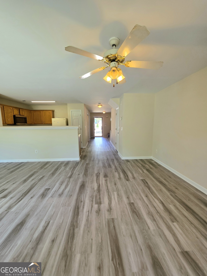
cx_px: 104
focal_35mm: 13
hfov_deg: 89.9
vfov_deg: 106.2
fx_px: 104
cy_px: 138
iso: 64
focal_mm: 2.2
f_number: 1.9
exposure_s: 1/120
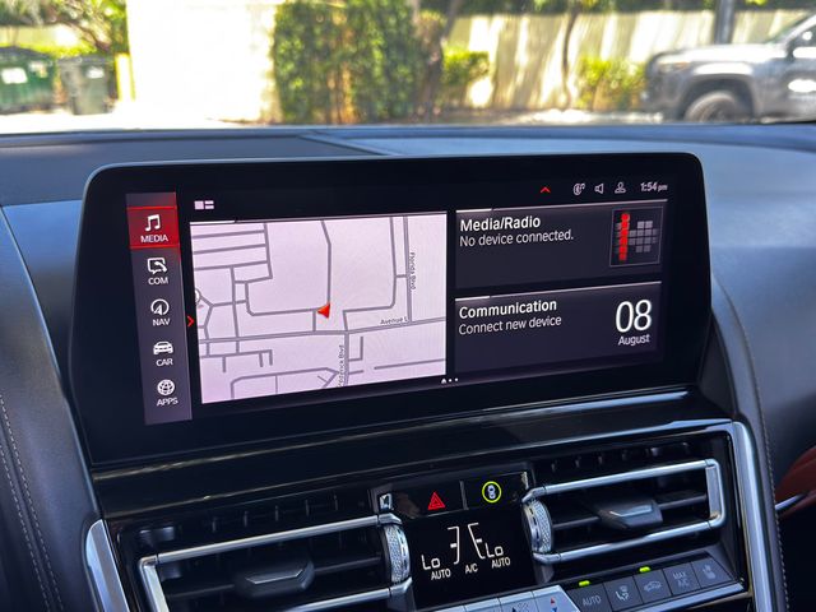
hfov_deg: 52.6
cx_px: 408
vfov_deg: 40.7
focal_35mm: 35
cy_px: 306
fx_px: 825
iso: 100
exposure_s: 1/120
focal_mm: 6.76
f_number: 1.78
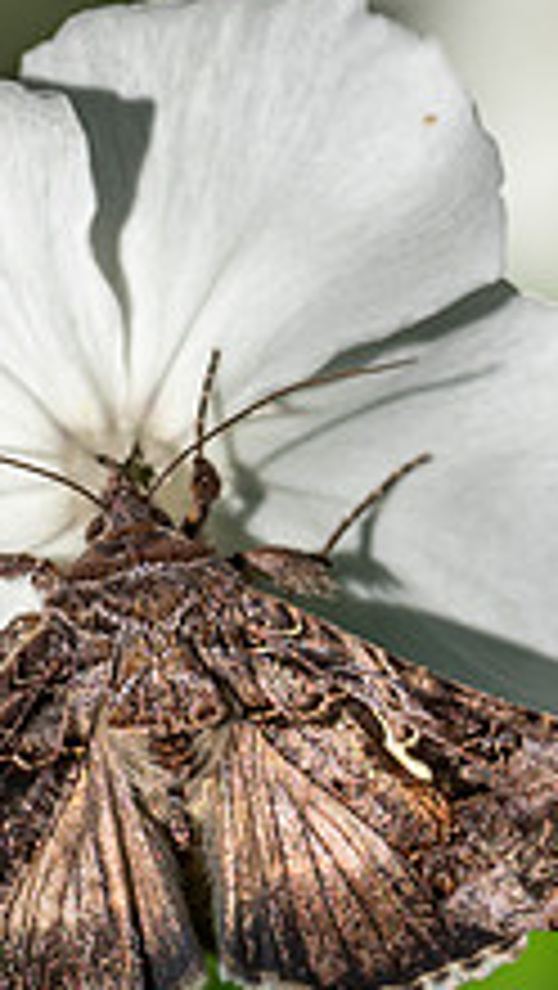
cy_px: 606
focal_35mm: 2157
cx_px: 171
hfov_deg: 0.6
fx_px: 56651
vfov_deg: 1.0
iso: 200
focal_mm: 300
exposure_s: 1/640
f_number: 6.3
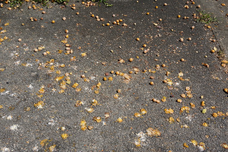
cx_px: 109
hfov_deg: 48.5
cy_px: 79
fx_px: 253
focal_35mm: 40
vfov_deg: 33.3
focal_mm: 24
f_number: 9
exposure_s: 1/320
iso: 100
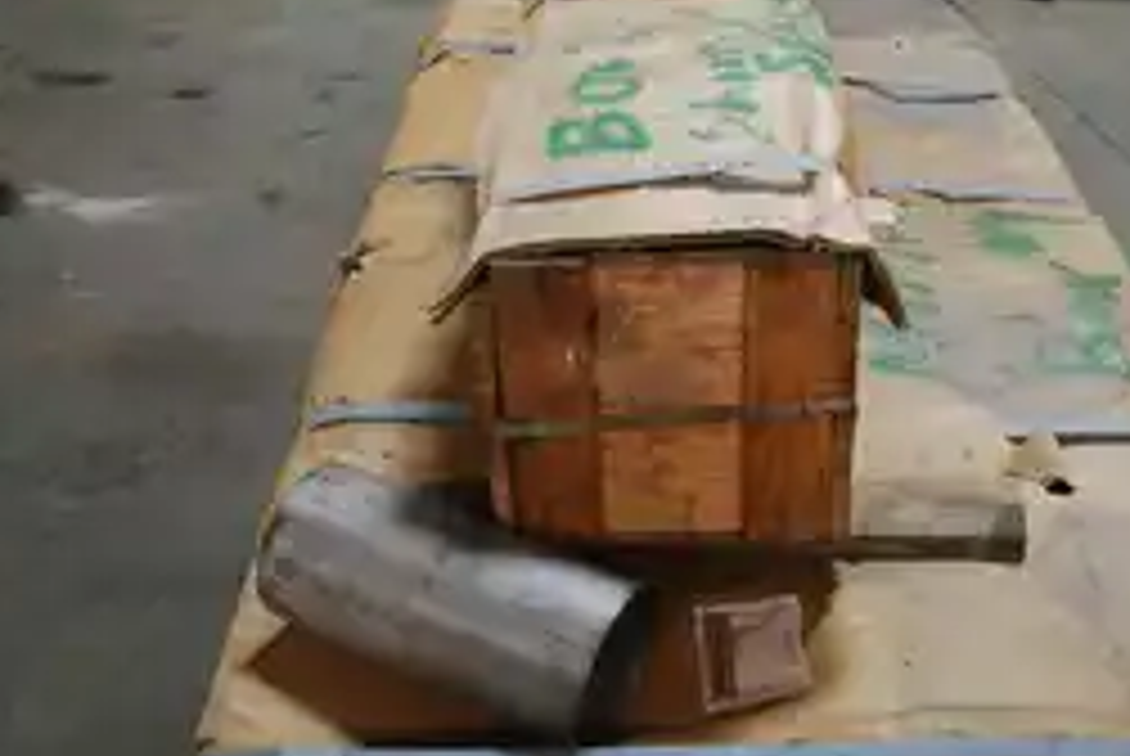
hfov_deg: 44.5
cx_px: 779
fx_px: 1351
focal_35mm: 43
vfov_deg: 31.2
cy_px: 423
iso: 1000
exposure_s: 1/30
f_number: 3.5
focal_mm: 18
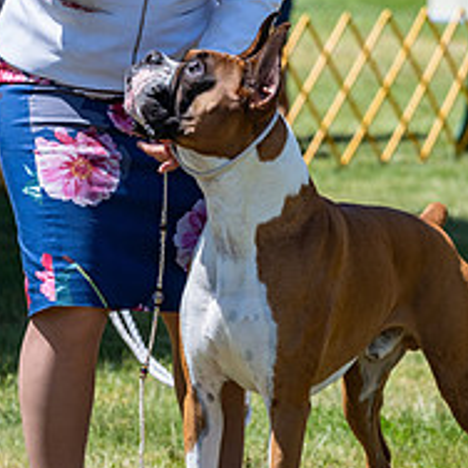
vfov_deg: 6.3
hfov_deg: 6.3
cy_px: 187
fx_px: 4237
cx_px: 296
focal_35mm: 277
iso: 640
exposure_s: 1/1600
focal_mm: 136
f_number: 6.3
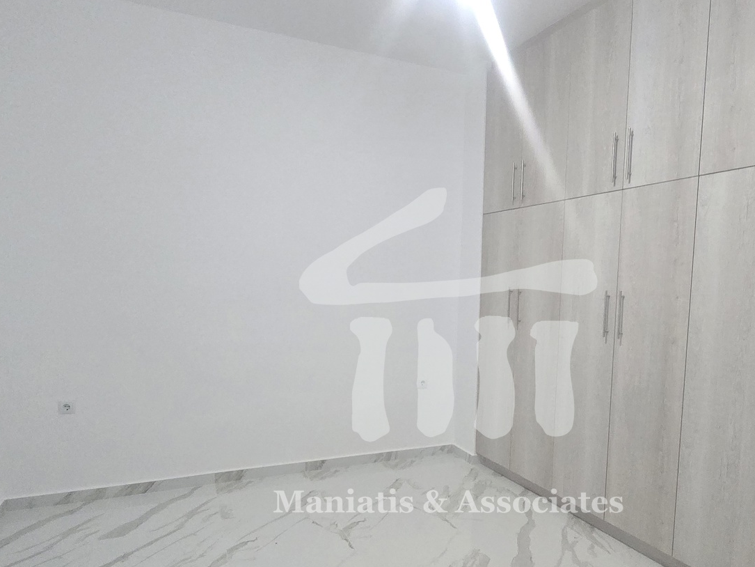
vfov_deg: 58.2
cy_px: 351
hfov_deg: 73.3
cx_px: 447
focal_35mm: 23
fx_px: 502
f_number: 2.2
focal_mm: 2.2
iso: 640
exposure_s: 1/50
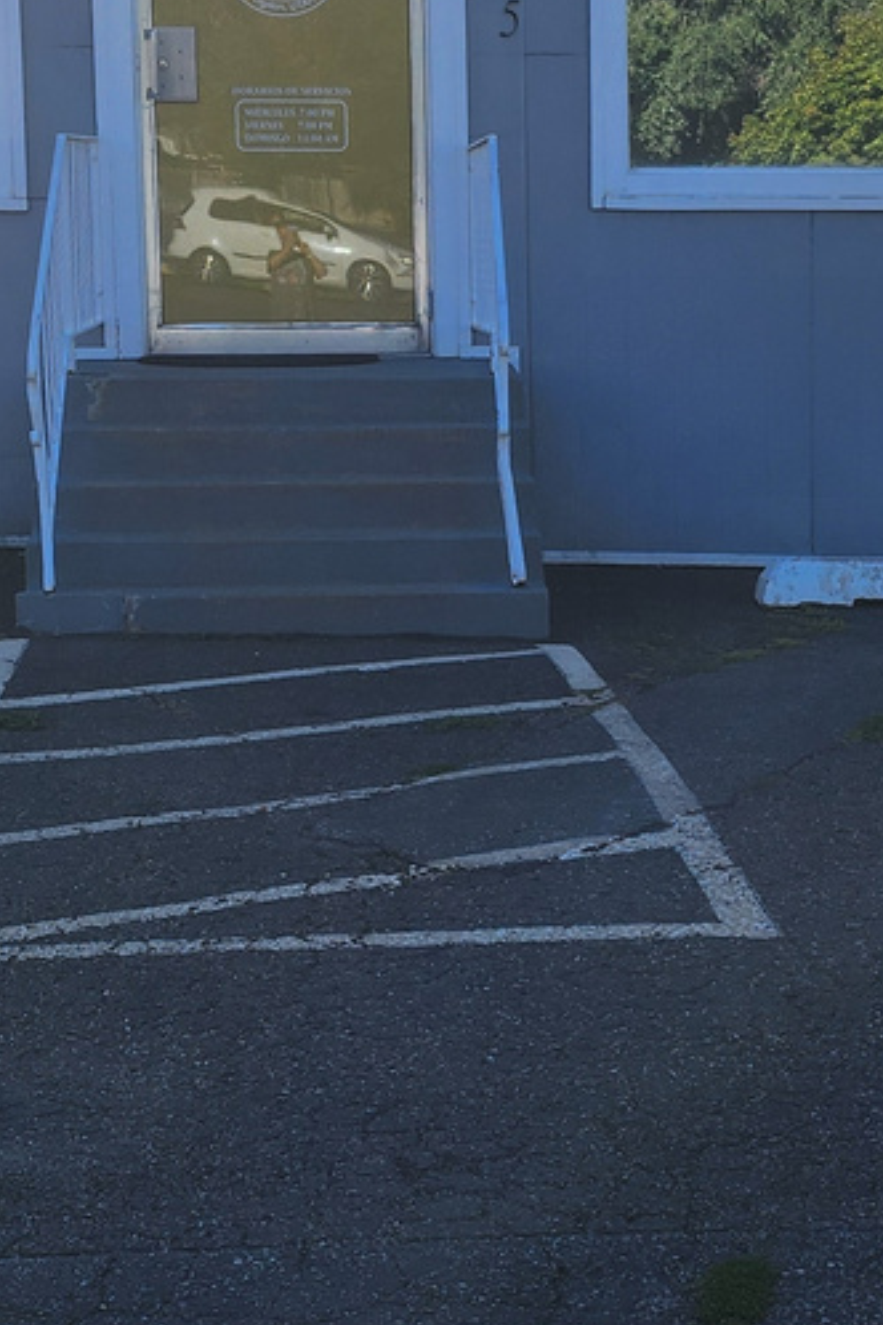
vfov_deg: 26.3
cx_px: 694
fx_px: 2833
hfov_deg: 17.6
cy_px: 620
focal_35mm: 77
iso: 50
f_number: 1.8
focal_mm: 5
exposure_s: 1/3100
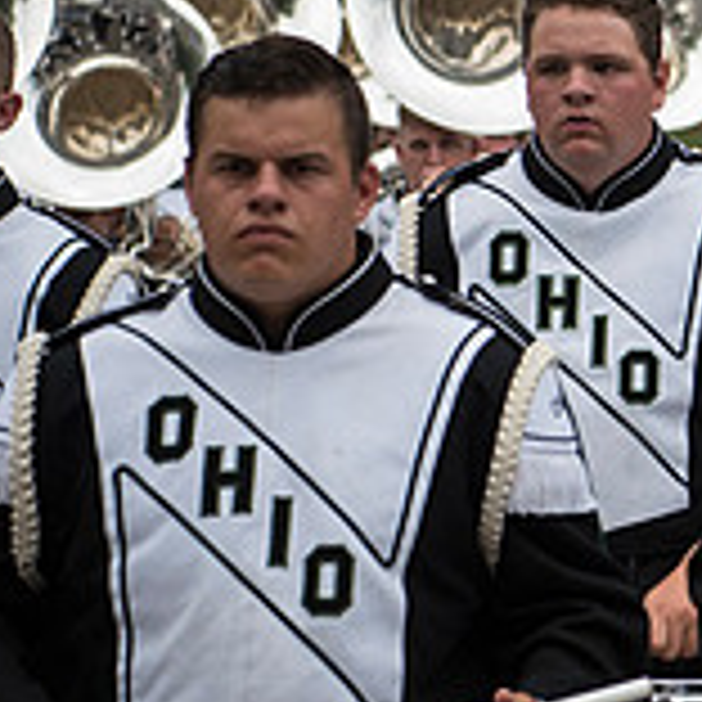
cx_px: 1202
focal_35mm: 221
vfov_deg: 7.9
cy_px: 106
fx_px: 5071
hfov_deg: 7.7
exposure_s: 1/3200
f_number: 3.5
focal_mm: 70
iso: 1600
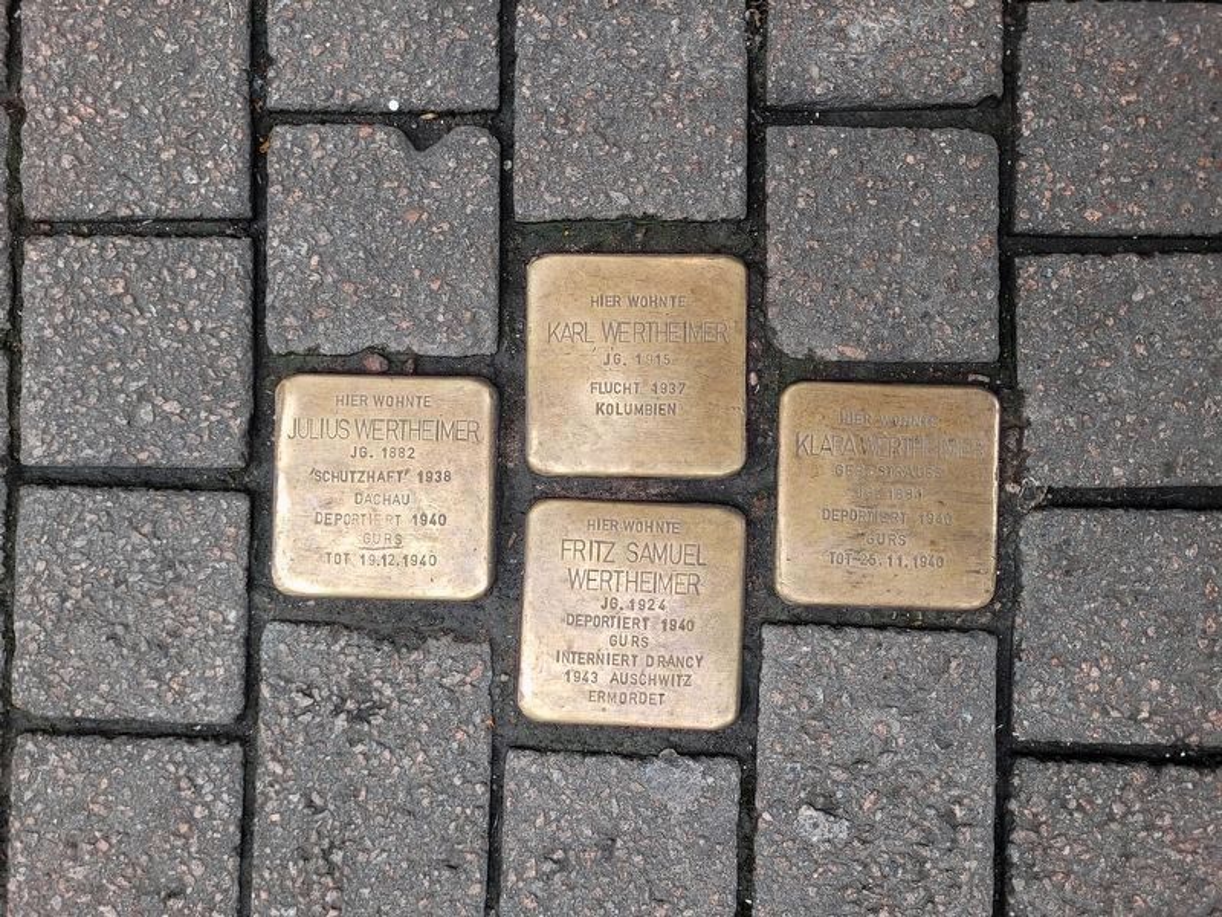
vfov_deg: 53.1
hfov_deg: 67.3
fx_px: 918
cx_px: 611
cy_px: 458
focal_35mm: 26
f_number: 1.8
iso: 50
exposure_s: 1/120
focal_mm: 5.4
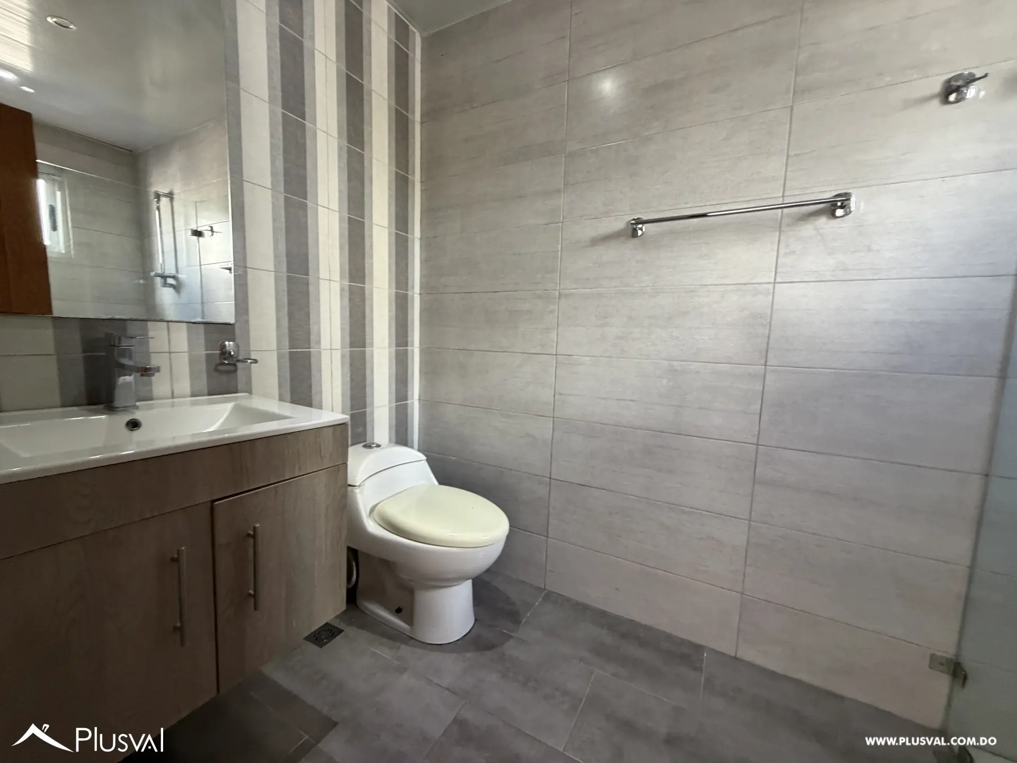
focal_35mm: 14
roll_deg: -0.6
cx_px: 508
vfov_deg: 85.7
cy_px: 382
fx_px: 411
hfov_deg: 102.1
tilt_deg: -7.7
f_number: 2.2
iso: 320
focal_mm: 2.22
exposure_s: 1/61
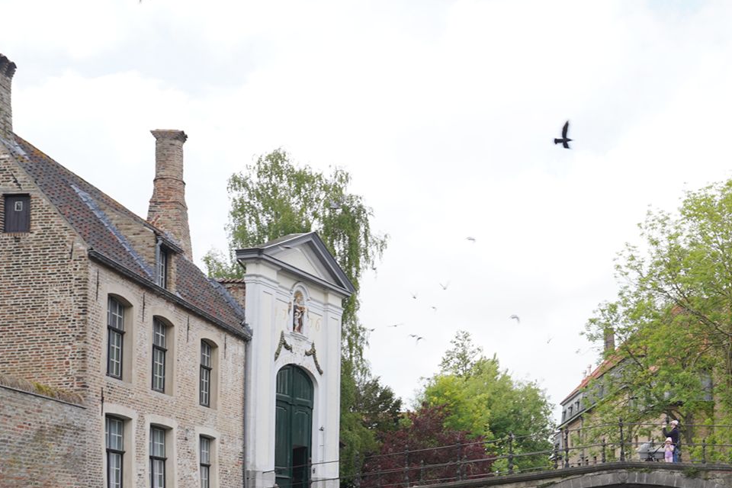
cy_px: 427
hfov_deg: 37.3
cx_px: 647
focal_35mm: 50
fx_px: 1017
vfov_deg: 26.2
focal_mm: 24
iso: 100
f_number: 8
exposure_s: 1/100
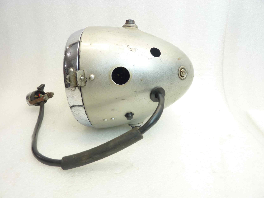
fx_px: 191
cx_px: 132
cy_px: 99
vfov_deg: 54.9
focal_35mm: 25
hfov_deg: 69.4
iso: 80
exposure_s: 1/15
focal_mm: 4.1
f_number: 3.3
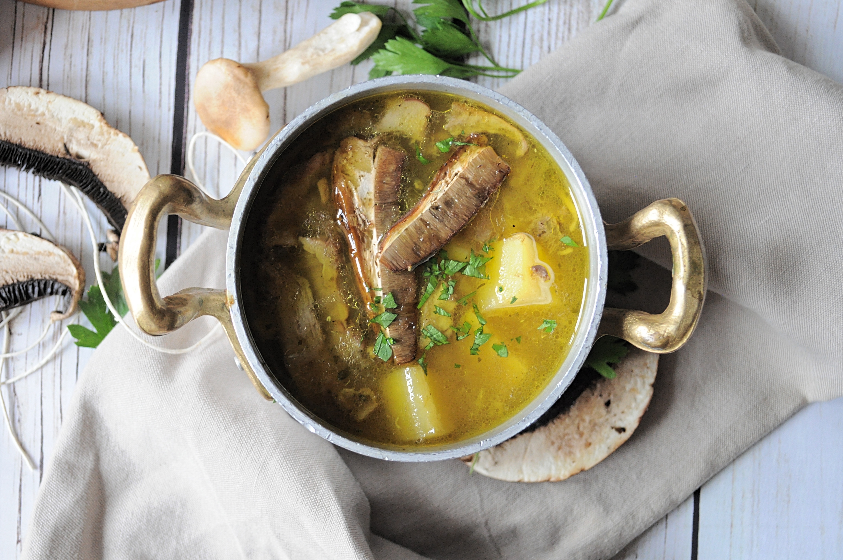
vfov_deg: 26.4
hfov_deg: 38.9
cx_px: 422
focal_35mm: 51
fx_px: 1193
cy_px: 280
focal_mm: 34
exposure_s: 1/30
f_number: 5
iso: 1000
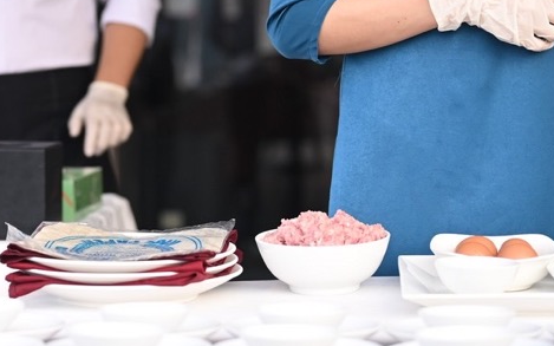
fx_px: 2098
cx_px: 87
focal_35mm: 139
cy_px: -61
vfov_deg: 9.3
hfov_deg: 14.9
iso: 800
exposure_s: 1/200
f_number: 2.2
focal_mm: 50
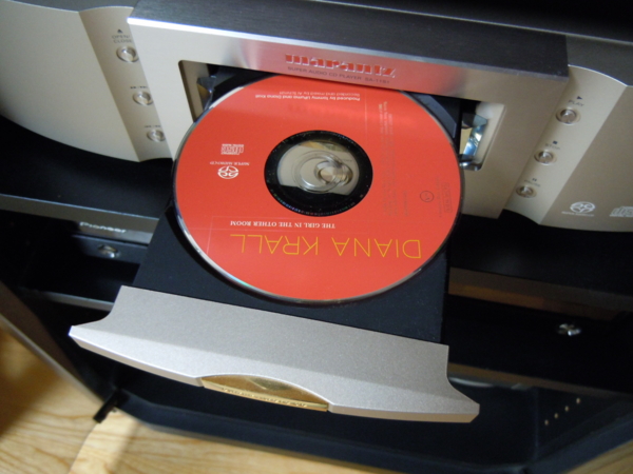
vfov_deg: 46.8
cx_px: 316
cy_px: 237
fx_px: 549
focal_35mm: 30
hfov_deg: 60.0
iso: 400
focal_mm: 5.4
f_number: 3.5
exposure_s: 1/8
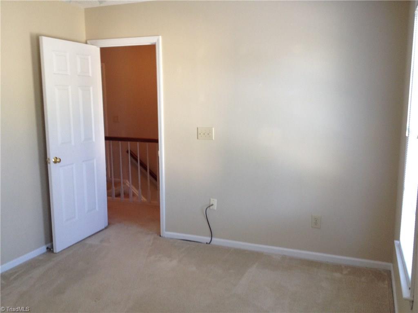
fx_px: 423
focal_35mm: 35
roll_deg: +1.0
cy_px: 156
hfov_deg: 52.6
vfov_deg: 40.7
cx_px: 209
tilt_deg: -9.0
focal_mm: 4.28
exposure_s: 1/20
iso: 100
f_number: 2.4
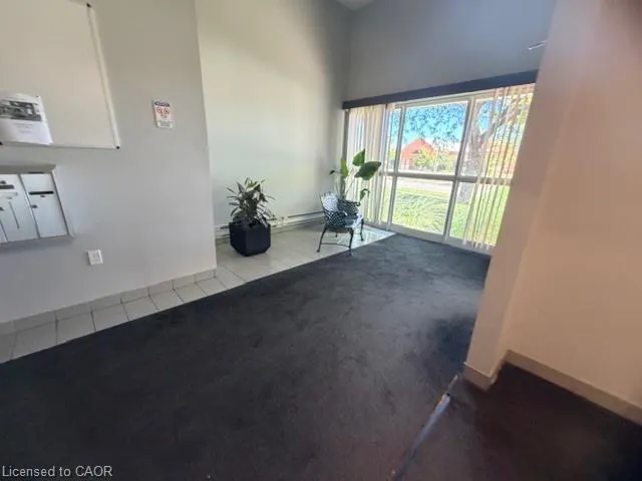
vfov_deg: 85.7
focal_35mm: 14
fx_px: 260
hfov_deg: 102.1
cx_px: 321
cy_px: 240
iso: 320
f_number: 2.2
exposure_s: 1/70
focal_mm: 2.22
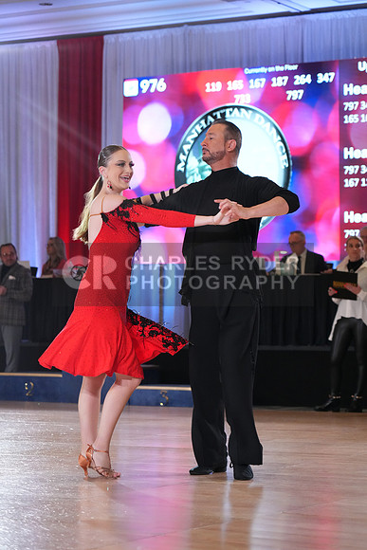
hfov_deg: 13.0
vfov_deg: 19.5
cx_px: 184
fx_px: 1605
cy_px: 275
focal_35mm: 105
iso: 4000
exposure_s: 1/500
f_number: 4
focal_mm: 105
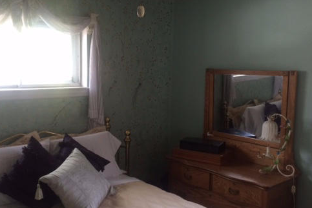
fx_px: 347
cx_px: 147
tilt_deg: -7.7
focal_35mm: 40
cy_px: 107
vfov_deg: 33.4
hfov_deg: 48.4
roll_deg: +0.2
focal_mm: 4.15
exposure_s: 1/30
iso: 64
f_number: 2.2
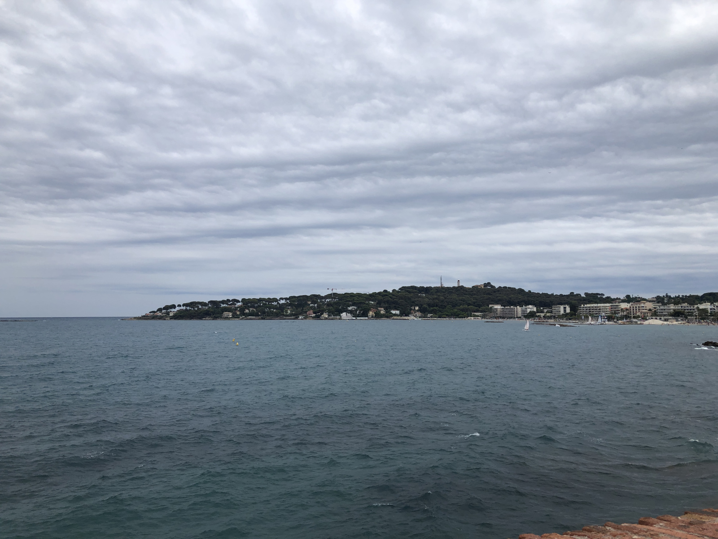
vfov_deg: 49.7
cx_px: 359
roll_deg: -0.9
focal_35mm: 28
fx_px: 581
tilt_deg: +4.5
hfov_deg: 63.4
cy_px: 270
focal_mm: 3.99
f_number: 1.8
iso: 20
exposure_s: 1/2667
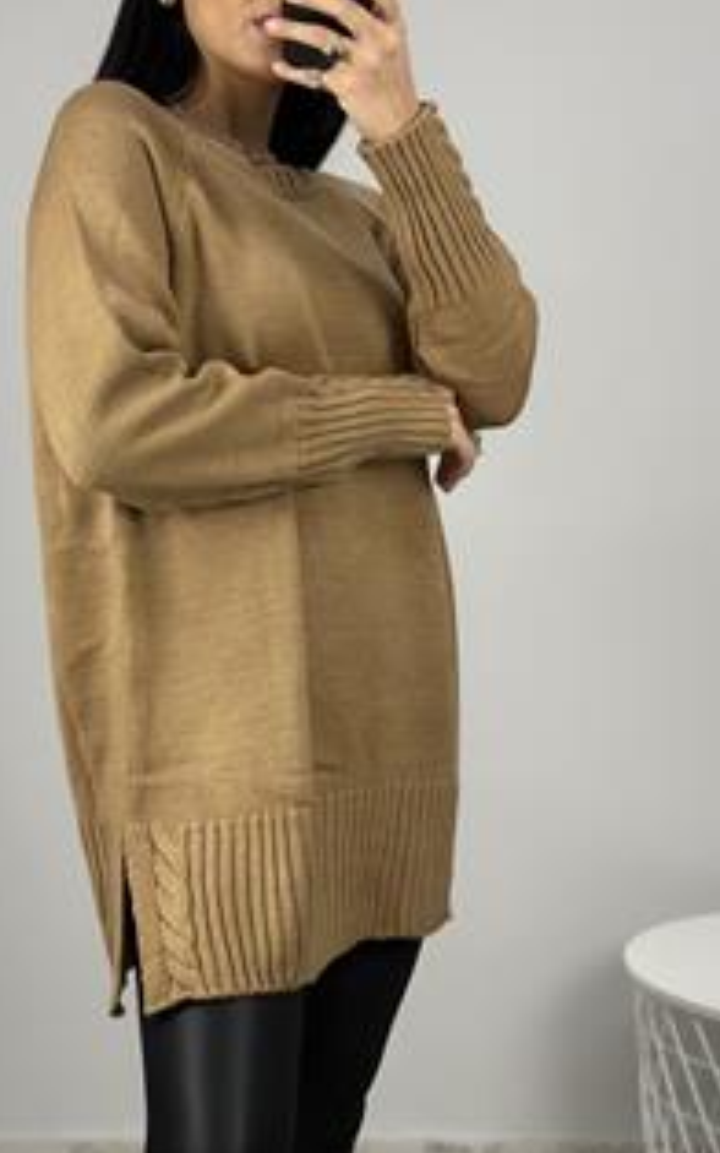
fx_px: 2105
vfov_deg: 30.6
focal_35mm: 67
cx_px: 309
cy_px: 520
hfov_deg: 19.4
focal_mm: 6.86
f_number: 1.78
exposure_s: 1/100
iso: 125
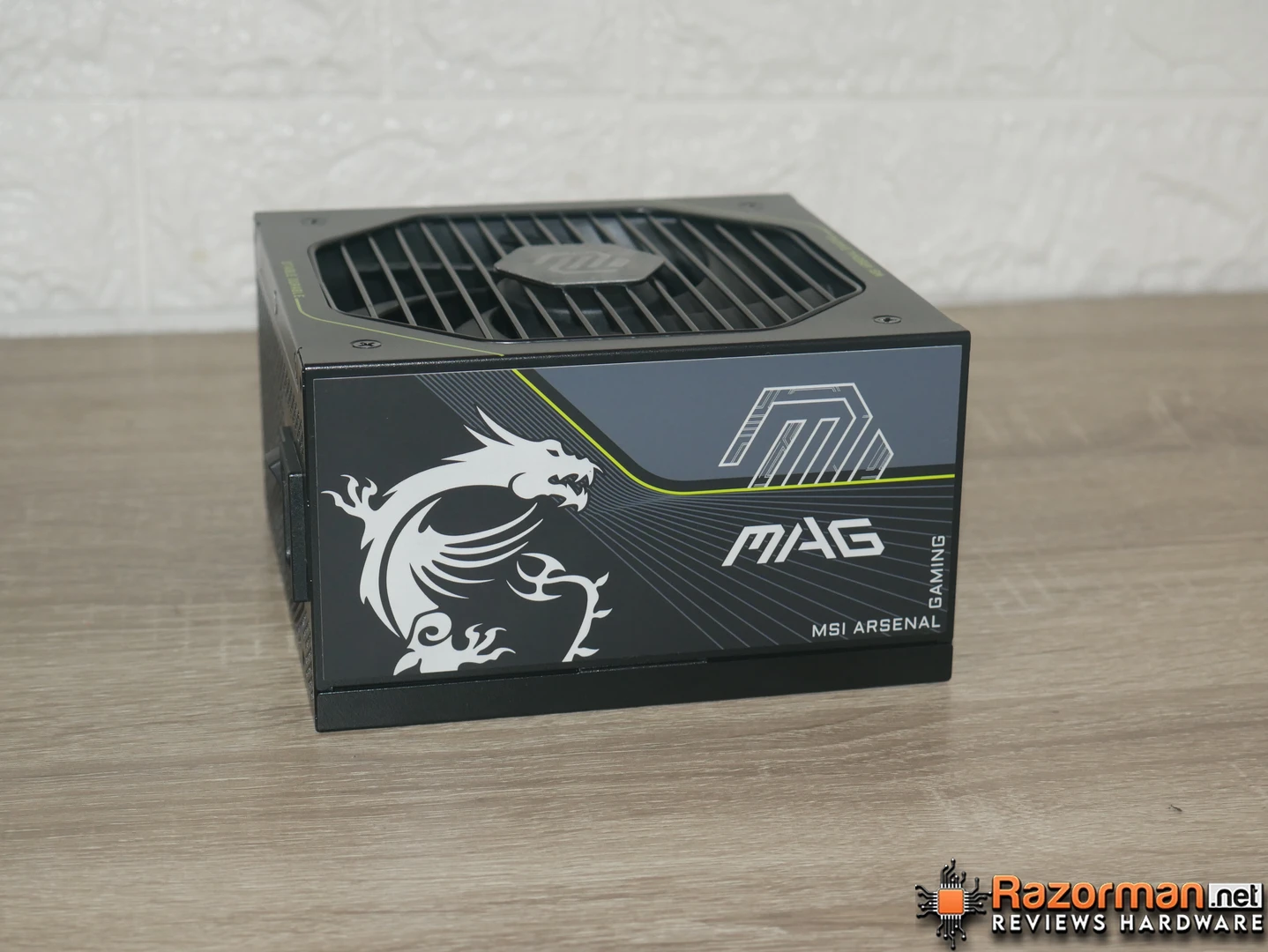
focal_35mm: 66
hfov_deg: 29.4
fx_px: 2419
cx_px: 634
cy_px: 476
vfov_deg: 22.3
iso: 800
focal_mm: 33
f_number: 5.4
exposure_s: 1/125
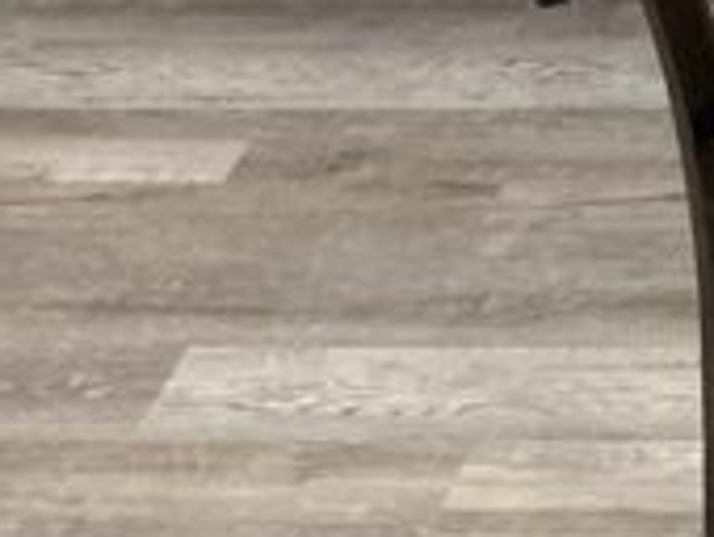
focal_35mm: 161
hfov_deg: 11.1
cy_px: -455
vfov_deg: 8.8
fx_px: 3326
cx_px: 1445
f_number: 1.8
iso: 250
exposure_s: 1/60
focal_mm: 3.99
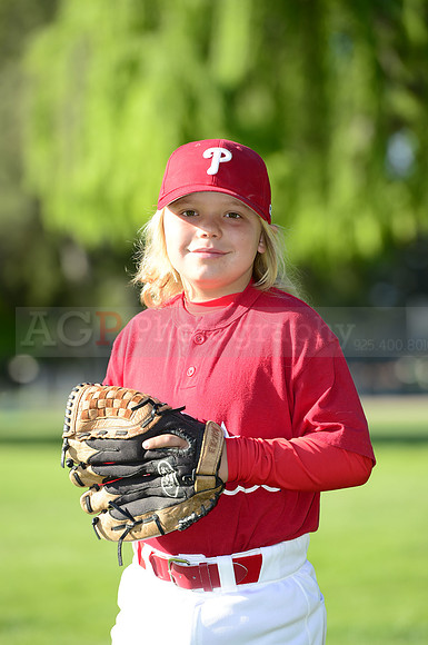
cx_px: 214
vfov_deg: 11.8
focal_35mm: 175
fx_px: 3130
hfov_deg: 7.8
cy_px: 322
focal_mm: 175
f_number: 5
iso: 200
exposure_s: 1/500
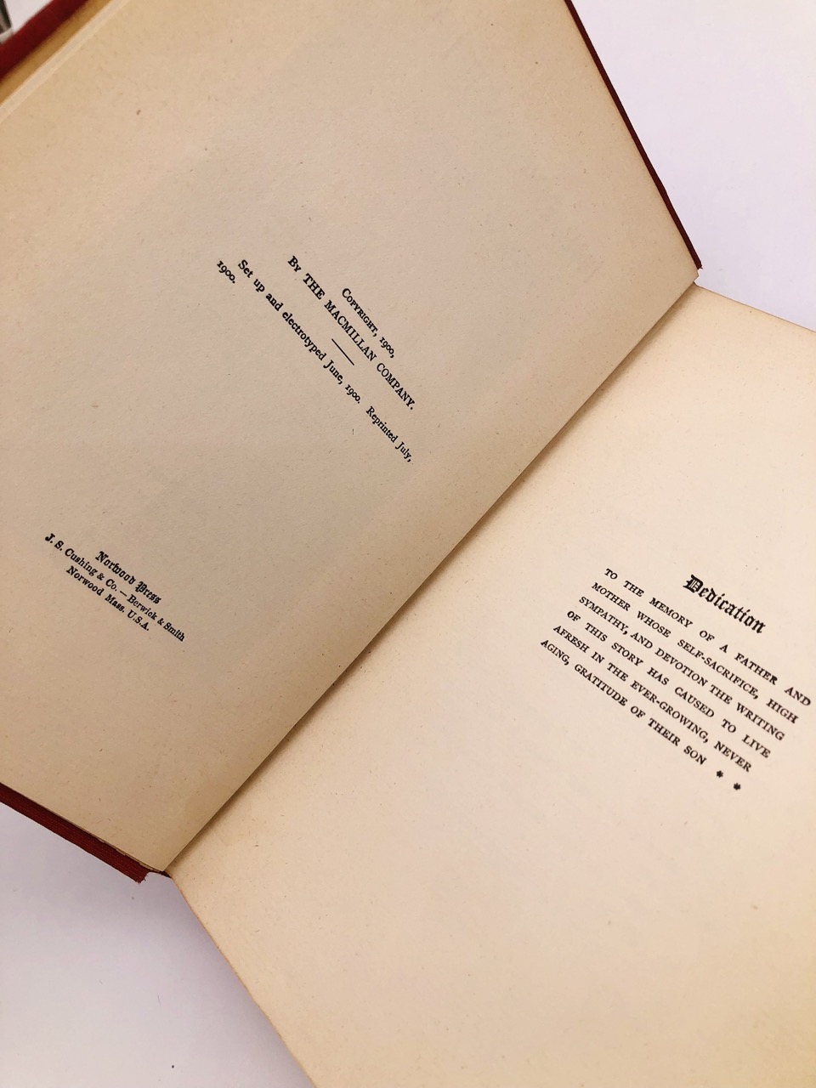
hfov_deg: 49.7
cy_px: 544
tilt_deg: -53.3
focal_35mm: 28
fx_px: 880
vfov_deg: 63.4
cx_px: 408
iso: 20
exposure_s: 1/539
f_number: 1.8
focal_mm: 3.99
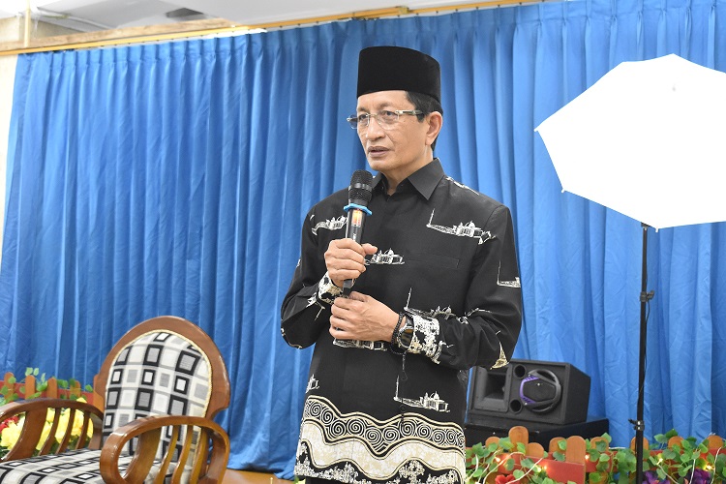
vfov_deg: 23.8
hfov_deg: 35.1
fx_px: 1149
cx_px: 363
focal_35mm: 57
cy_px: 242
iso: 3200
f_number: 4.8
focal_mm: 38
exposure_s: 1/50
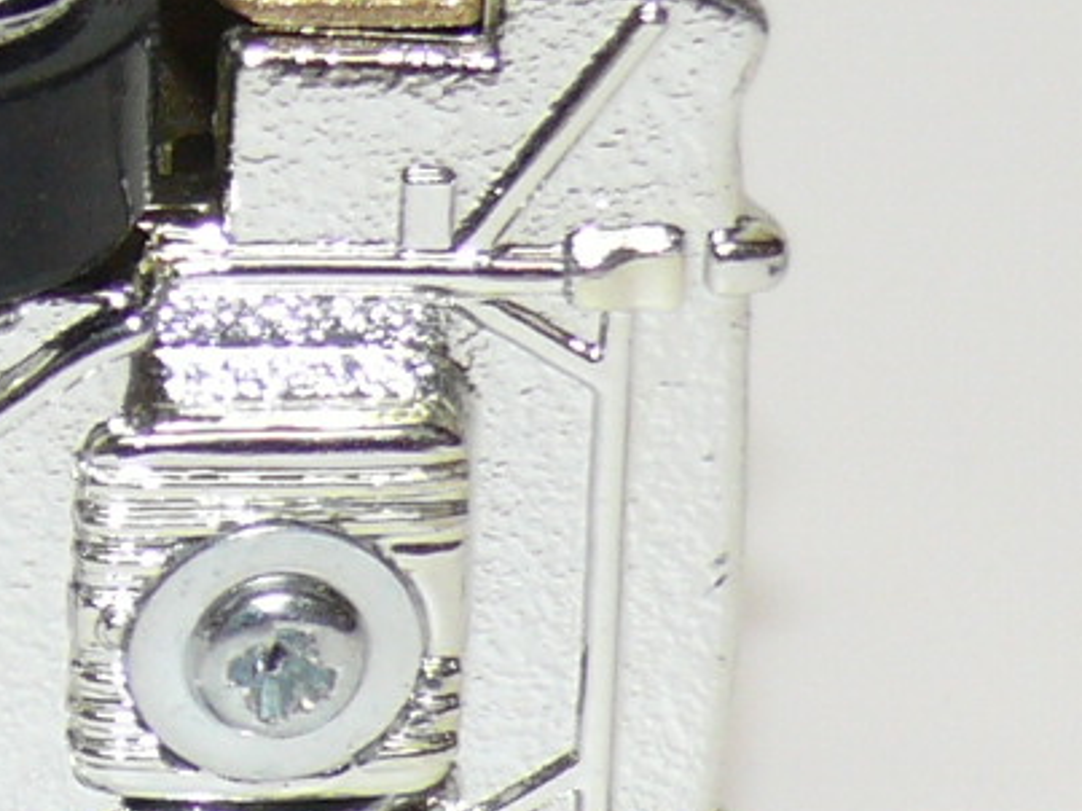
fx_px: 12655
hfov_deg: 4.8
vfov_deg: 3.7
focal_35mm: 405
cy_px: 529
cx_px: -875
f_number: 4
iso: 100
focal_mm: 13.4
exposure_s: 1/30
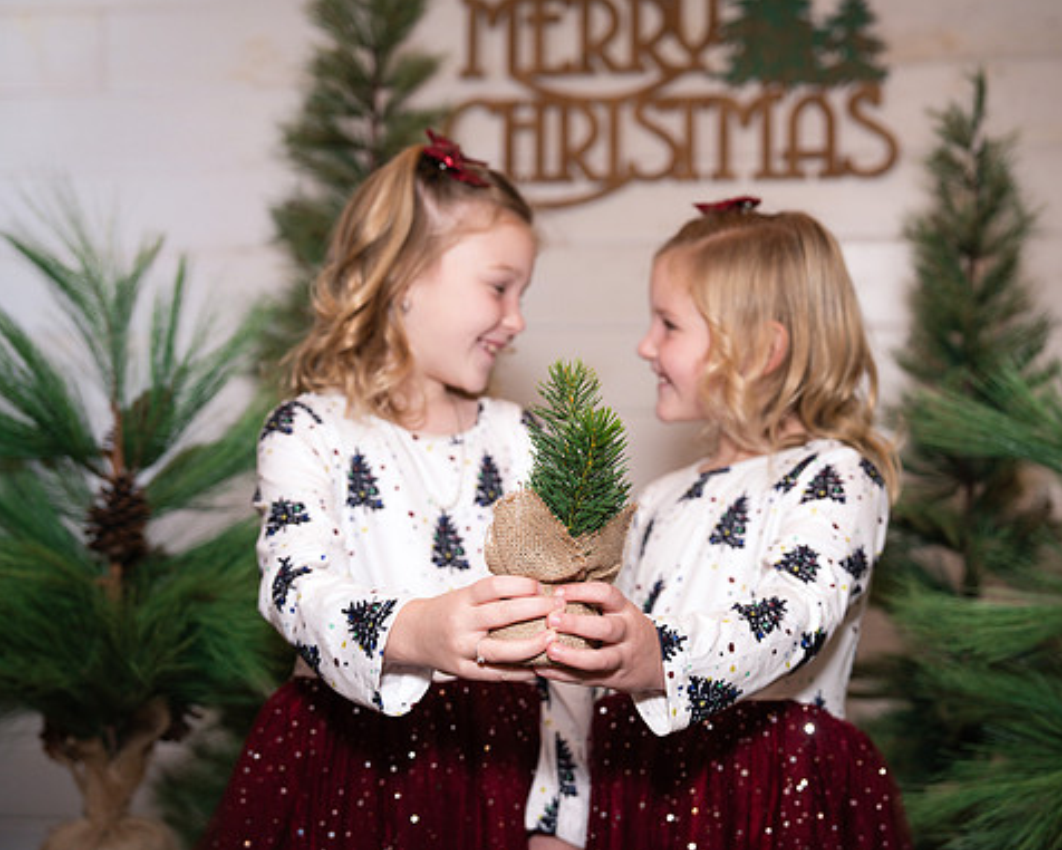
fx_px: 1509
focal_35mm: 48
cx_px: 625
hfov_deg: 38.6
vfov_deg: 31.5
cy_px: 423
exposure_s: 1/250
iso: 640
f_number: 2.8
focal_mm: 42
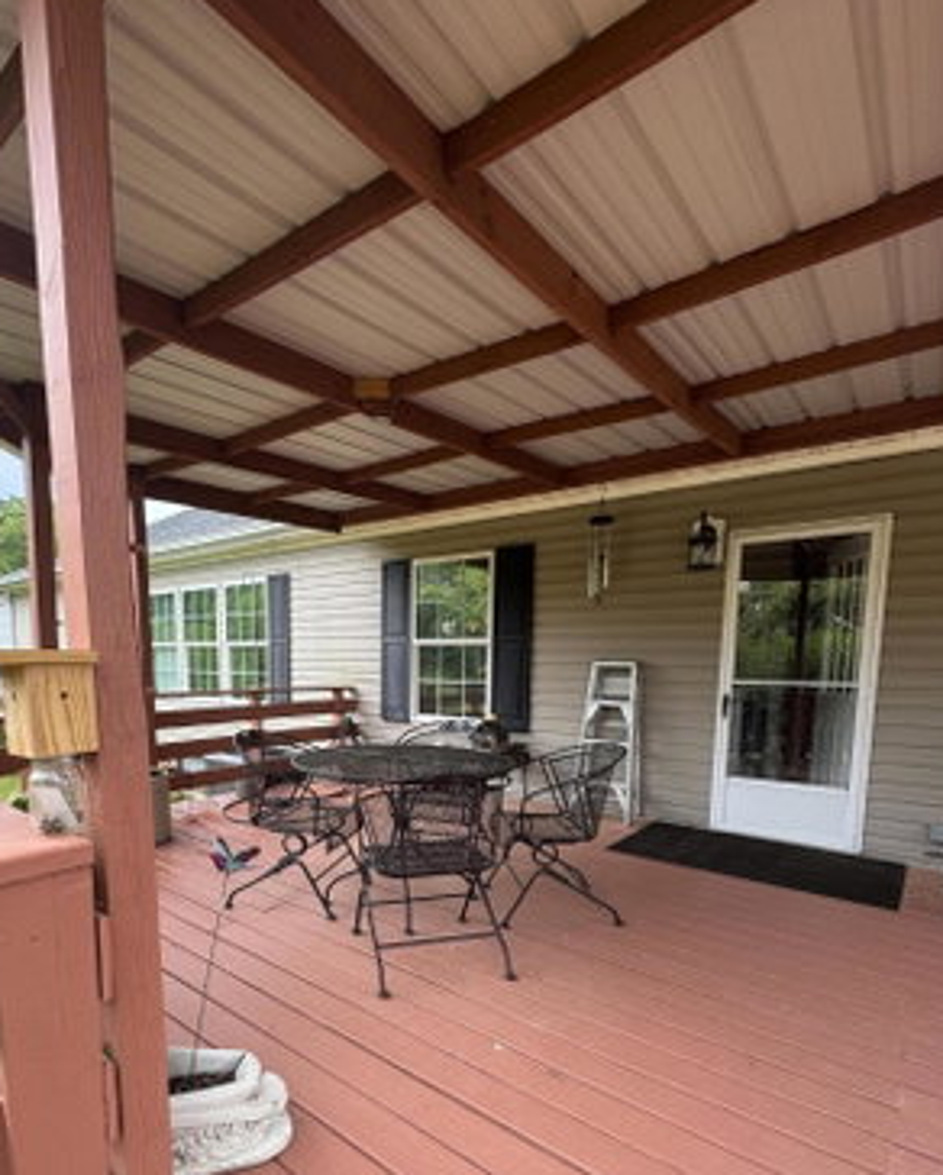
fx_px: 627
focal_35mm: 18
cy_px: 739
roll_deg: -0.2
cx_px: 426
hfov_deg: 73.7
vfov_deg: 84.5
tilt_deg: -7.8
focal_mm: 2.22
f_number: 2.2
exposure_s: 1/99
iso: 50
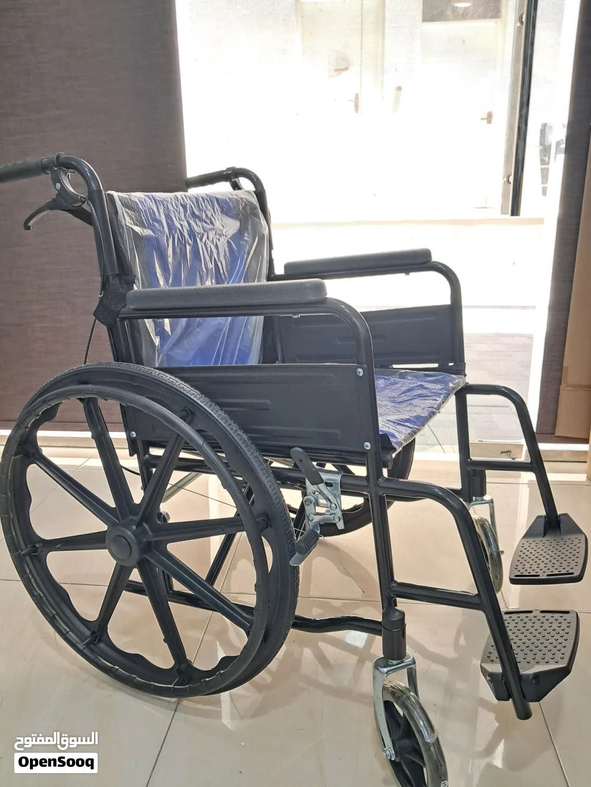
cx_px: 296
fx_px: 615
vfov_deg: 65.3
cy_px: 394
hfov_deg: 51.4
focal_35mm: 27
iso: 250
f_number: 1.8
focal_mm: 4
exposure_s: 1/50
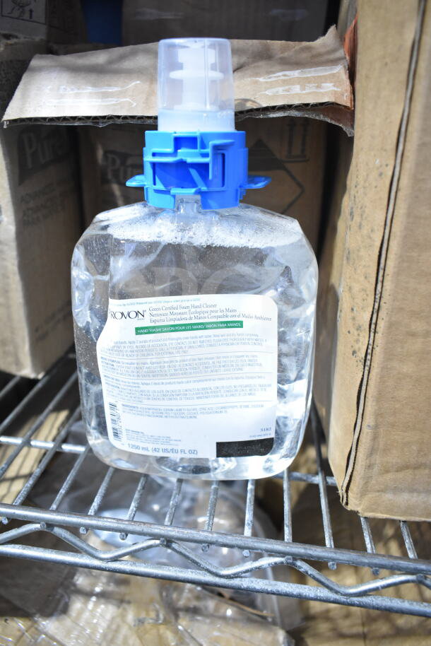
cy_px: 323
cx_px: 216
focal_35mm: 27
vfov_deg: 67.4
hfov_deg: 48.0
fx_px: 484
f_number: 4
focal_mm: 18
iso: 1600
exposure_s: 1/60
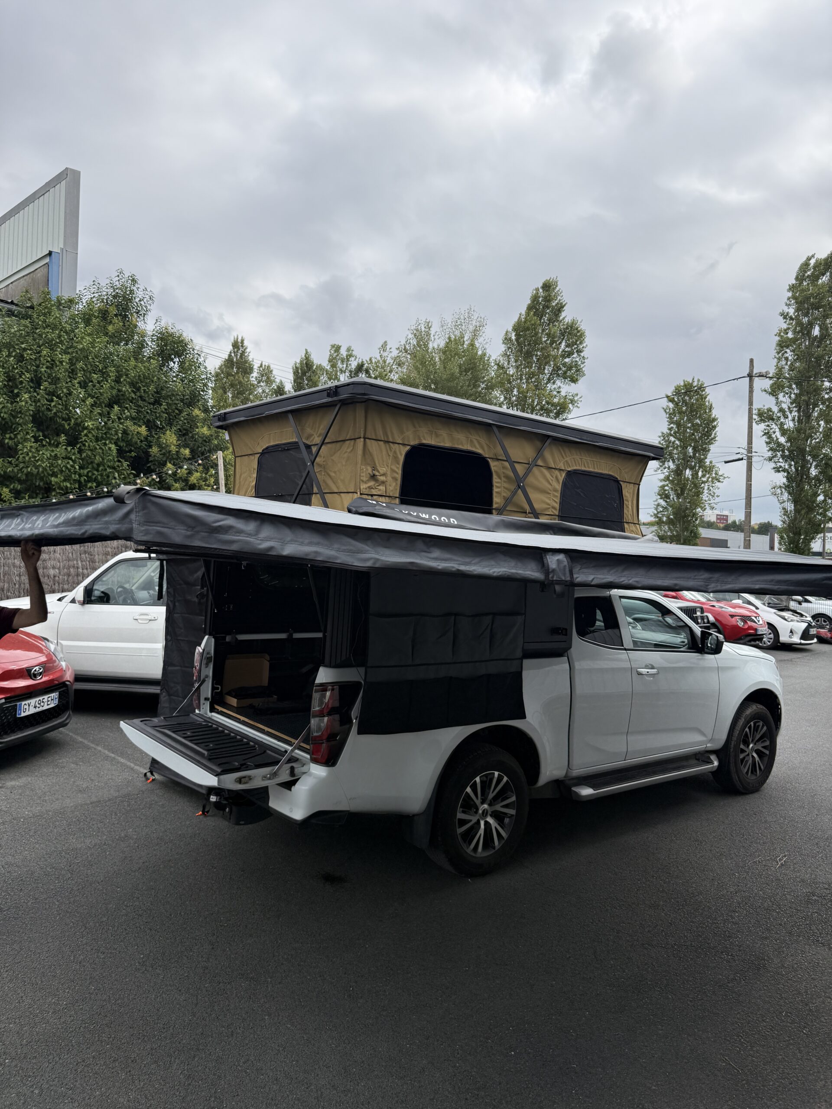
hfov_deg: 56.8
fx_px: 769
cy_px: 554
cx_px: 416
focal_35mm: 24
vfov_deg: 71.6
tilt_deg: +2.7
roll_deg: -3.4
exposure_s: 1/3759
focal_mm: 6.76
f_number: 1.78
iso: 80
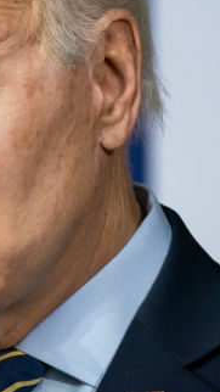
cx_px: -90
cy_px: 232
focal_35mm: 1333
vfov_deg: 1.6
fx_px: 13831
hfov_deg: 0.9
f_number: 5.6
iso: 4000
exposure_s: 1/400
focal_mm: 400
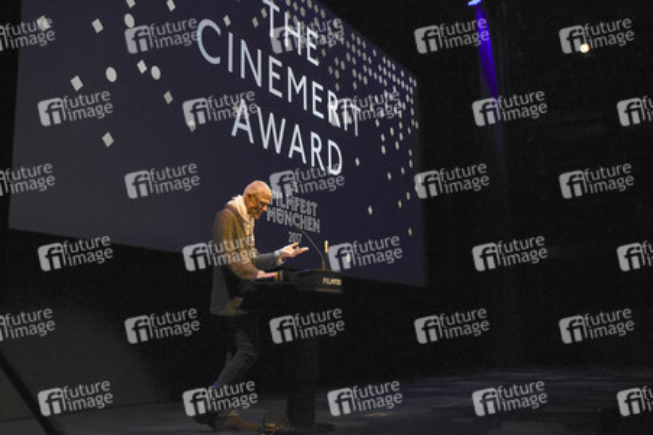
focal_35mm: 36
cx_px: 326
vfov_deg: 36.8
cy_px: 218
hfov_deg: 53.2
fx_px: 653
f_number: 6.3
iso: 3200
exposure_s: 1/160
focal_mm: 24
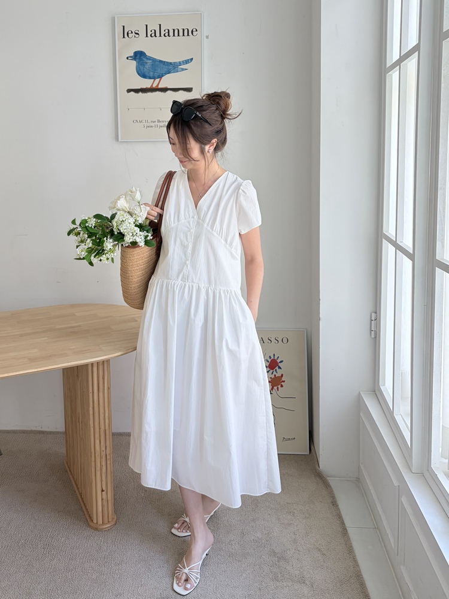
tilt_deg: -6.3
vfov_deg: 67.3
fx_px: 450
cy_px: 300
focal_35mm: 26
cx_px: 224
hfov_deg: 53.1
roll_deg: +1.2
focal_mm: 5.96
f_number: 1.6
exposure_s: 1/121
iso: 80
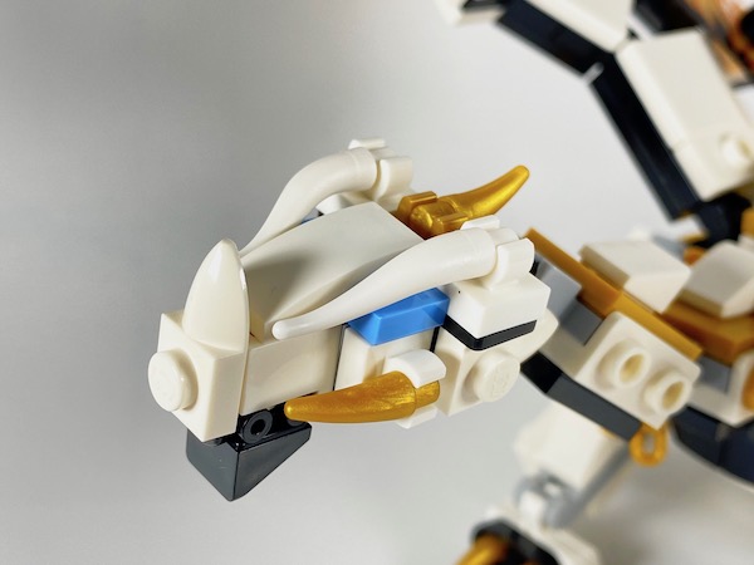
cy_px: 282
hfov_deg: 36.8
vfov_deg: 28.0
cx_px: 377
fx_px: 1133
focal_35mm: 52
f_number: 1.8
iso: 40
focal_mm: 4.25
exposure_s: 1/100
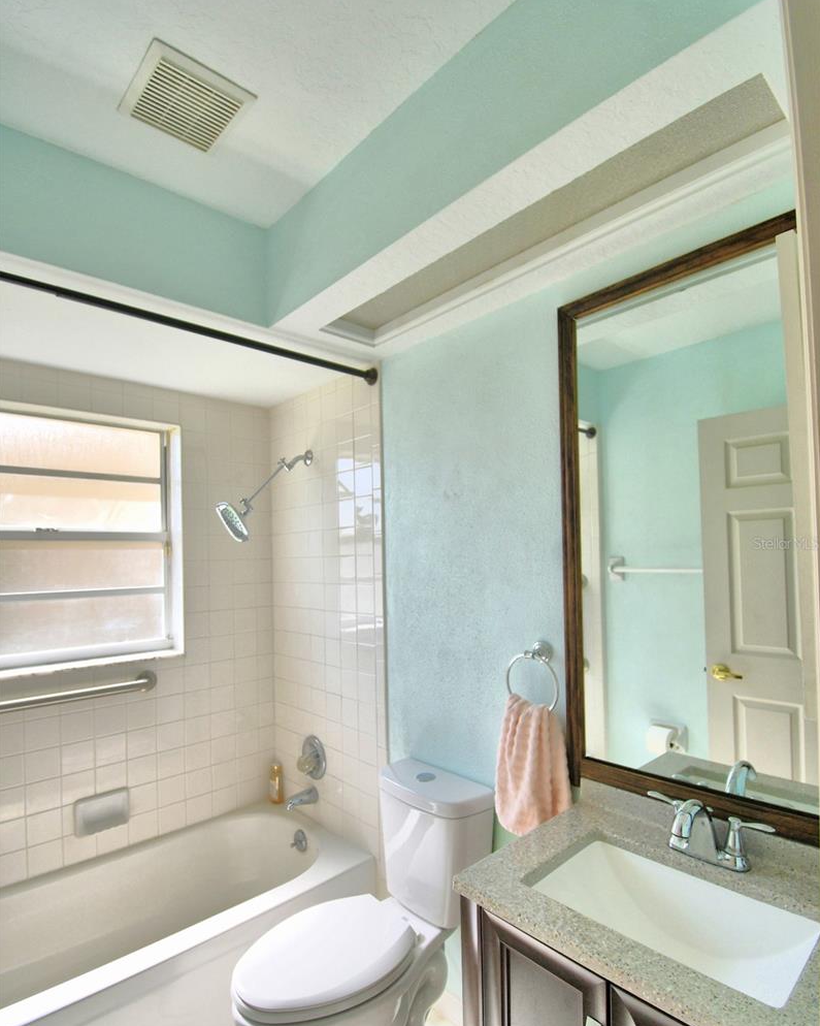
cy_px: 543
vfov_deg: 89.6
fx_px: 516
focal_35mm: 17
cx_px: 409
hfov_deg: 77.0
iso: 200
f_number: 4.5
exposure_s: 1/400
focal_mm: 10
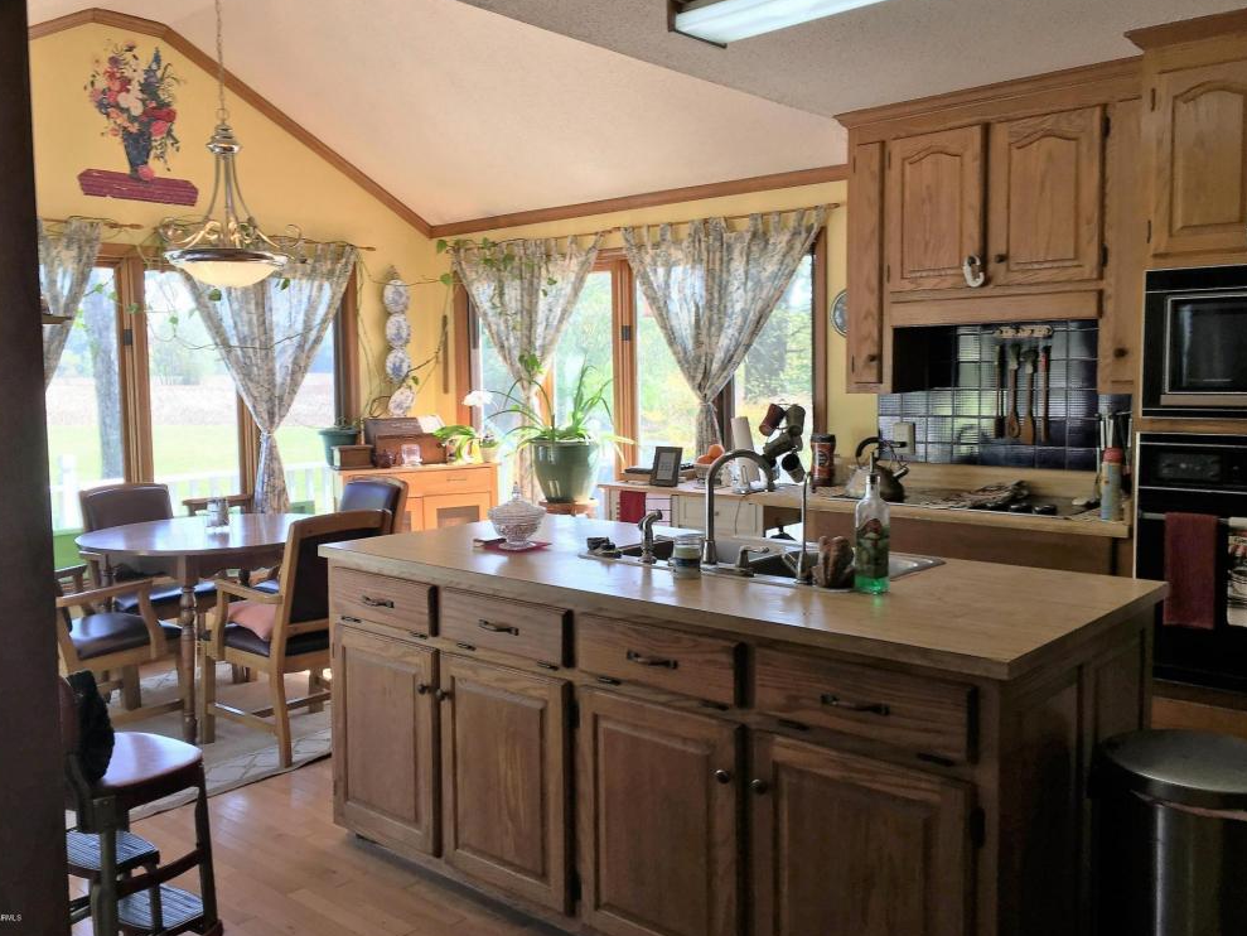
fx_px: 1081
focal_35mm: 30
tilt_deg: -3.3
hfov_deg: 59.9
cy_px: 465
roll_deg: -1.0
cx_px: 607
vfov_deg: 46.8
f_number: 2.2
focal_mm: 4.15
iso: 25
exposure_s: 1/60
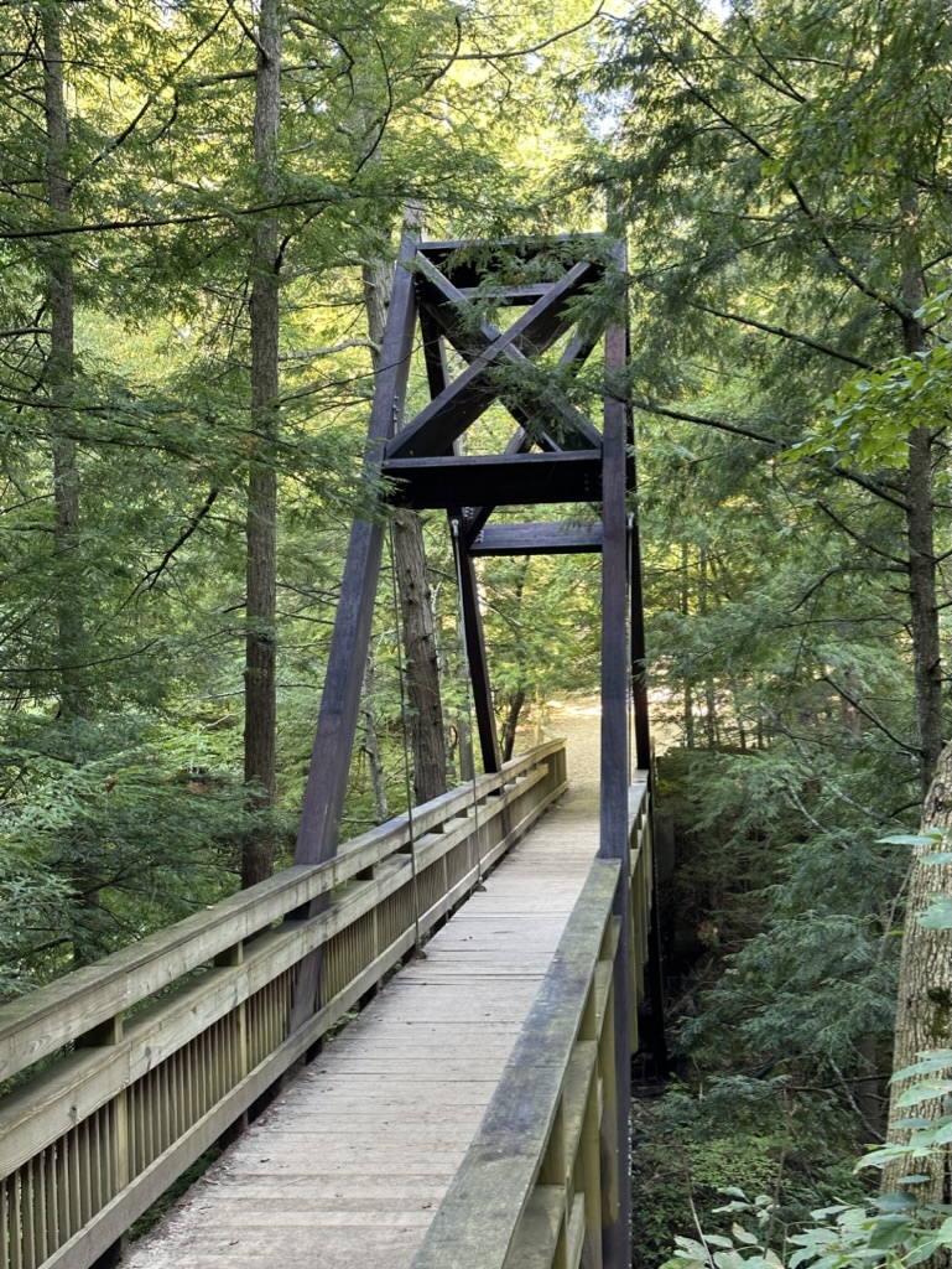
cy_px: 634
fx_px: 1759
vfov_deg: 39.6
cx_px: 476
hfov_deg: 30.3
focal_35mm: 48
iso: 100
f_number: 1.78
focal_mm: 6.86
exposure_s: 1/60
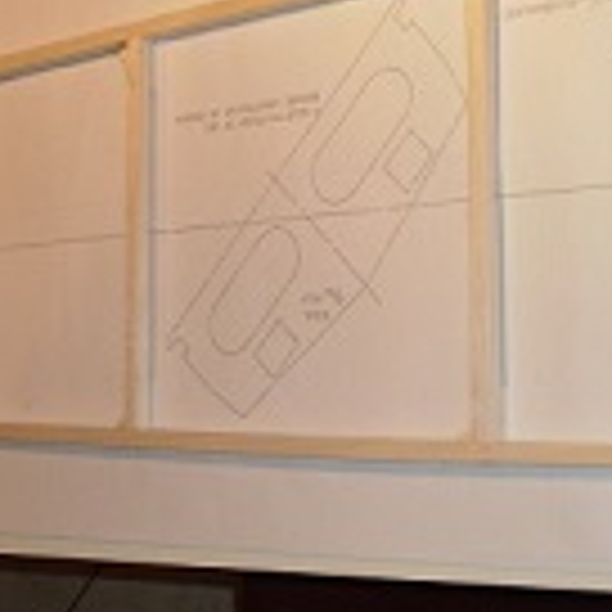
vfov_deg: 19.3
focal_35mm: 90
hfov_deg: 19.1
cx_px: 104
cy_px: 243
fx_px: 1800
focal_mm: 6.3
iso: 125
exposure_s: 1/30
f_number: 3.1
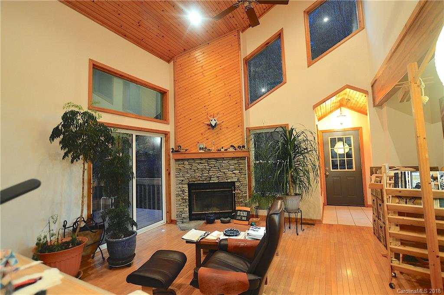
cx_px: 222
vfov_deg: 69.5
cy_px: 148
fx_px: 212
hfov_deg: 92.5
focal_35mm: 17
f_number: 3.5
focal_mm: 11.5
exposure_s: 1/13
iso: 400
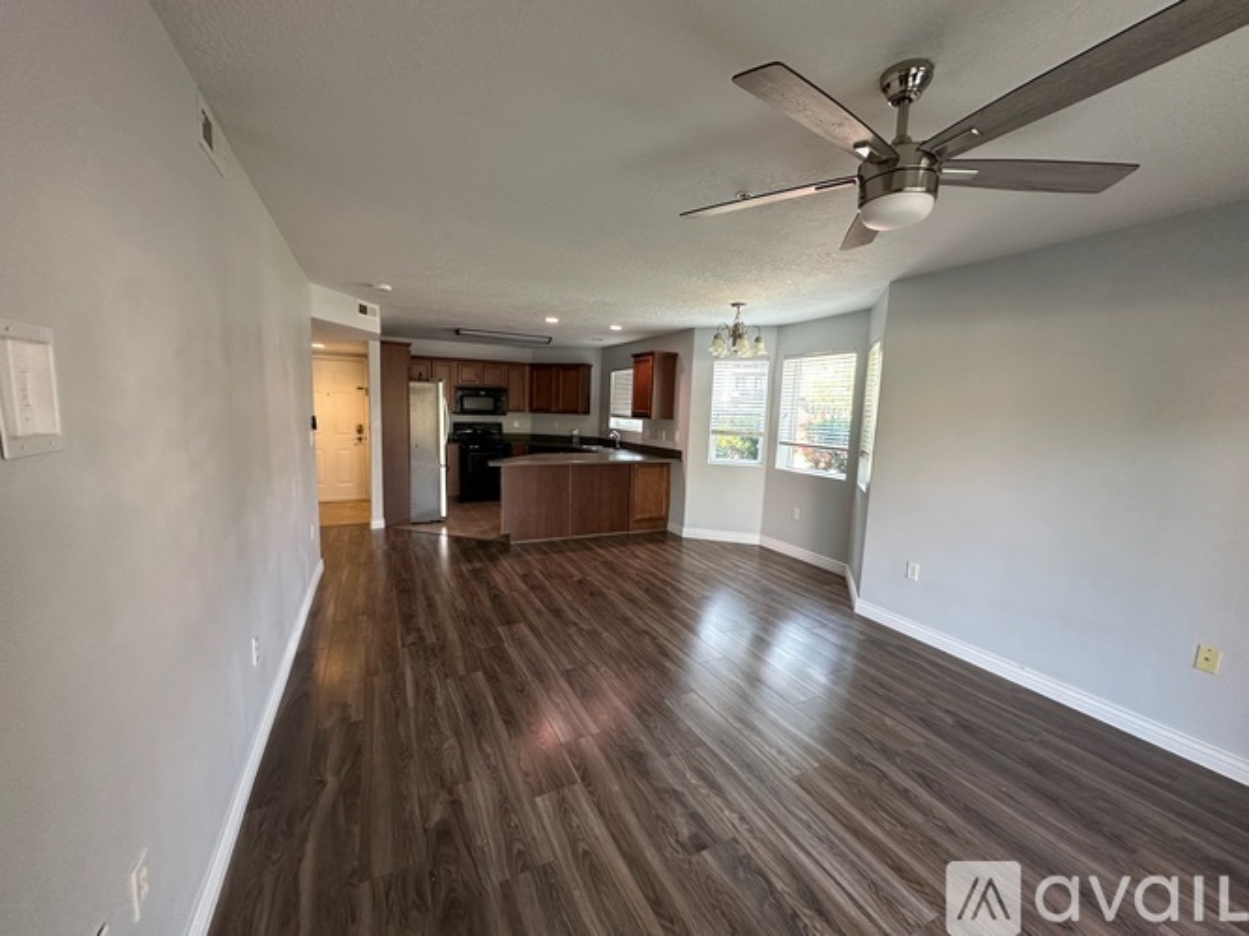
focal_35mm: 14
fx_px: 505
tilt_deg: -6.7
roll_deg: -2.2
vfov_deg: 85.7
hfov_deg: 102.1
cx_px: 624
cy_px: 468
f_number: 2.2
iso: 250
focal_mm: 2.22
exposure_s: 1/120
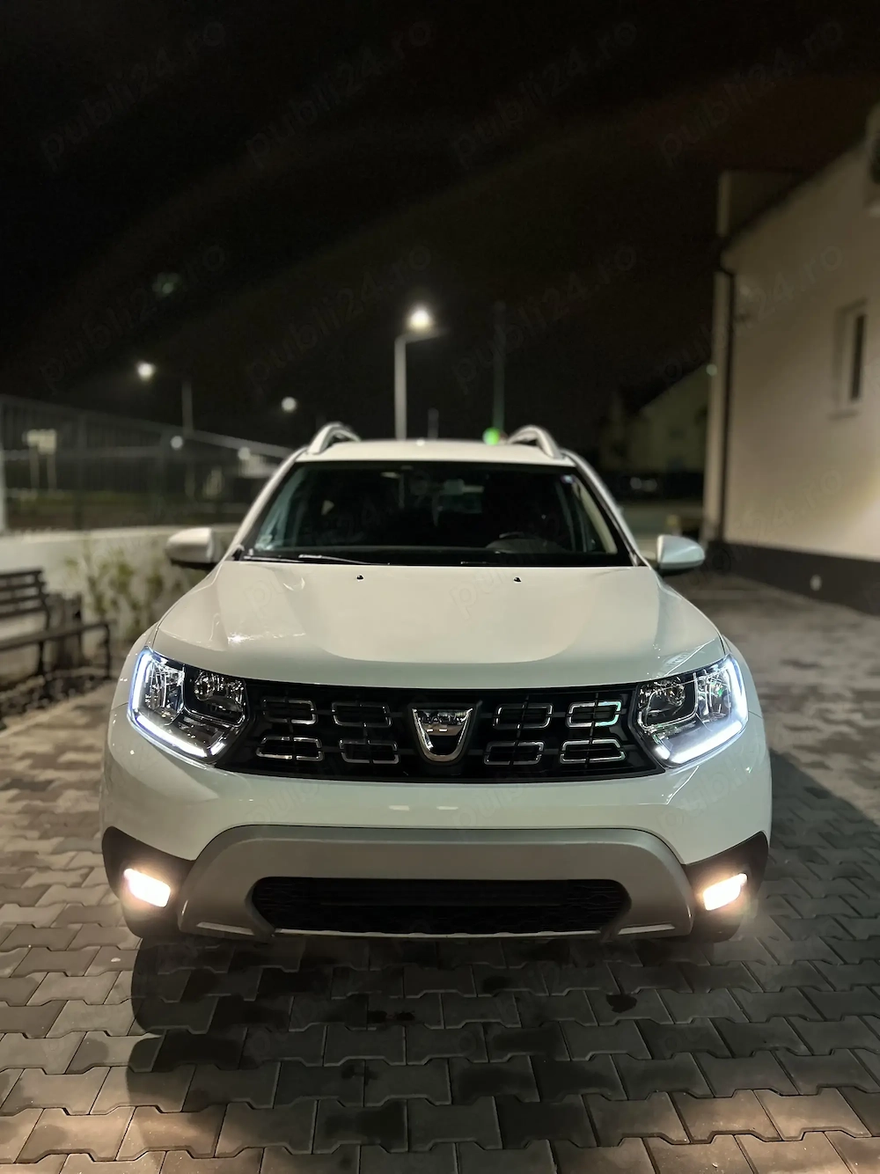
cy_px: 587
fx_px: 882
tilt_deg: -5.5
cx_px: 440
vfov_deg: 67.3
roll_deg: +0.1
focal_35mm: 26
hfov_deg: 53.0
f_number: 1.5
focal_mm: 5.7
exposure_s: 1/50
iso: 500
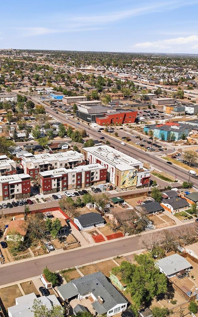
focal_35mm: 36
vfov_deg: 54.0
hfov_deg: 35.2
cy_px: 155
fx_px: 311
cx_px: 80
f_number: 2.8
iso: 100
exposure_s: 1/160
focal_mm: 8.4
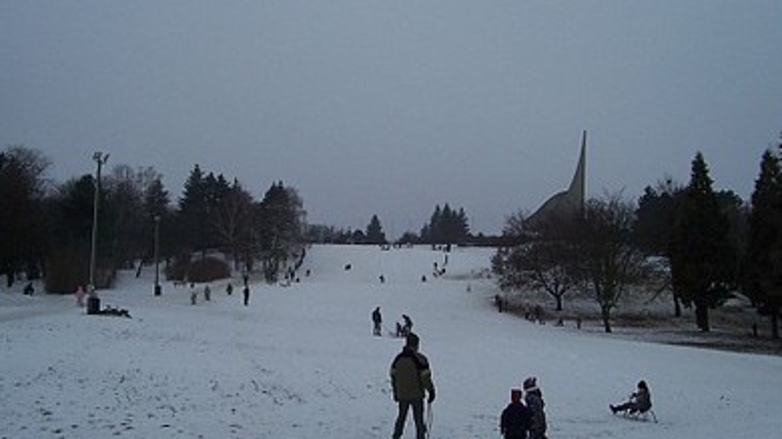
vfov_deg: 31.2
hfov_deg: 52.8
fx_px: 788
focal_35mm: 38
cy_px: 223
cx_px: 399
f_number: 5.6
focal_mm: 5.6
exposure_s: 1/250
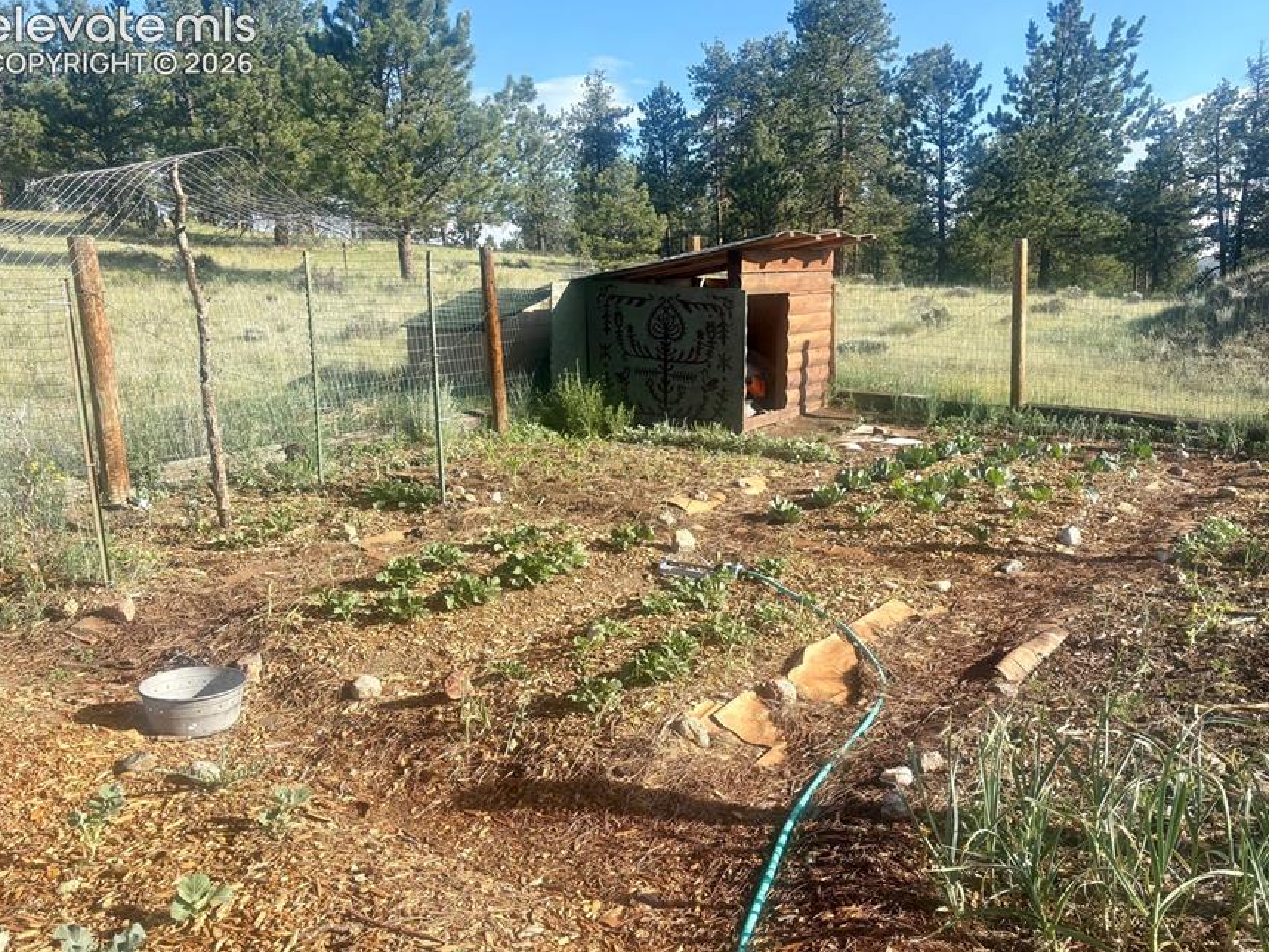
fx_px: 1137
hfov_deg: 58.1
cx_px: 725
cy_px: 511
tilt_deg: -9.9
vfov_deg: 45.4
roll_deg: +2.3
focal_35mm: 31
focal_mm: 5.96
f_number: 1.6
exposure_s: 1/1587
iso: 50
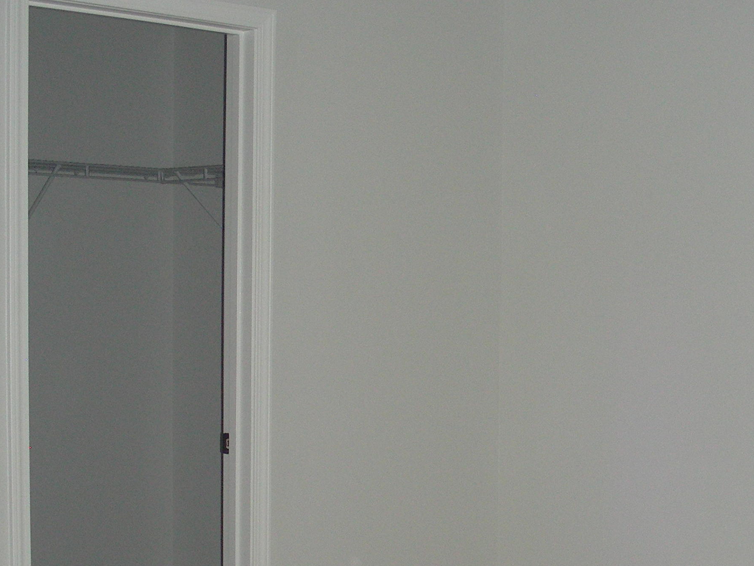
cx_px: 519
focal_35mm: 81
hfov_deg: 24.0
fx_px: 1764
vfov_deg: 18.1
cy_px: 427
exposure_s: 1/60.1
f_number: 3.5
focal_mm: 8
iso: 144
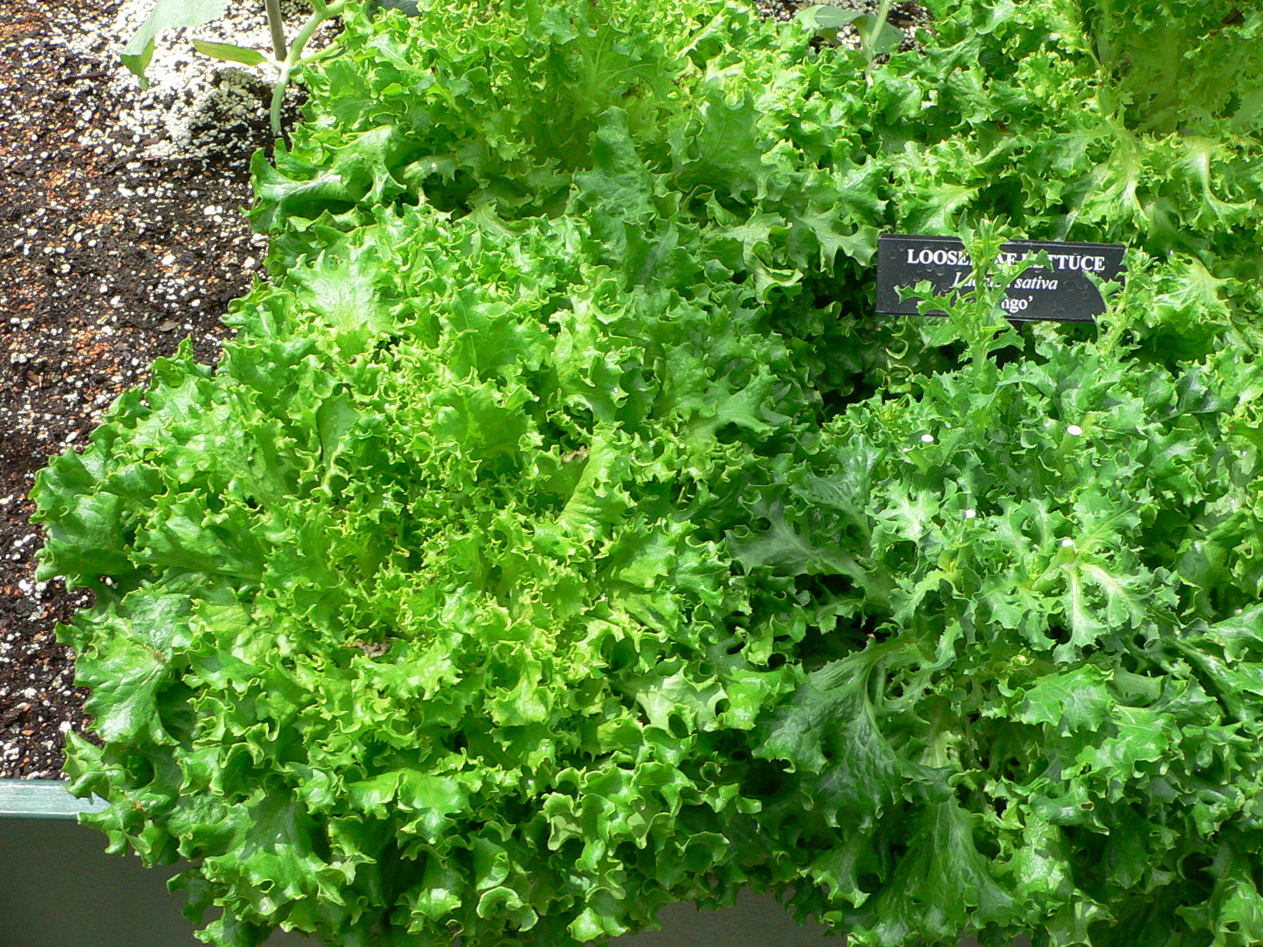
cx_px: 632
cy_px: 474
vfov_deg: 40.7
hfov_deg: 52.6
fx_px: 1277
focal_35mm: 35
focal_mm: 4.6
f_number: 4
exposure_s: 1/250
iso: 100
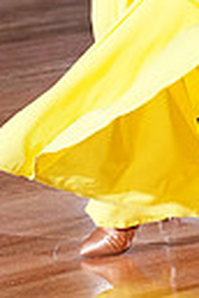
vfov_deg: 6.2
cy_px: -222
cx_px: 80
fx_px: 2711
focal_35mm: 327
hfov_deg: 4.2
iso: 6400
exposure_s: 1/400
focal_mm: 73
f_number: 5
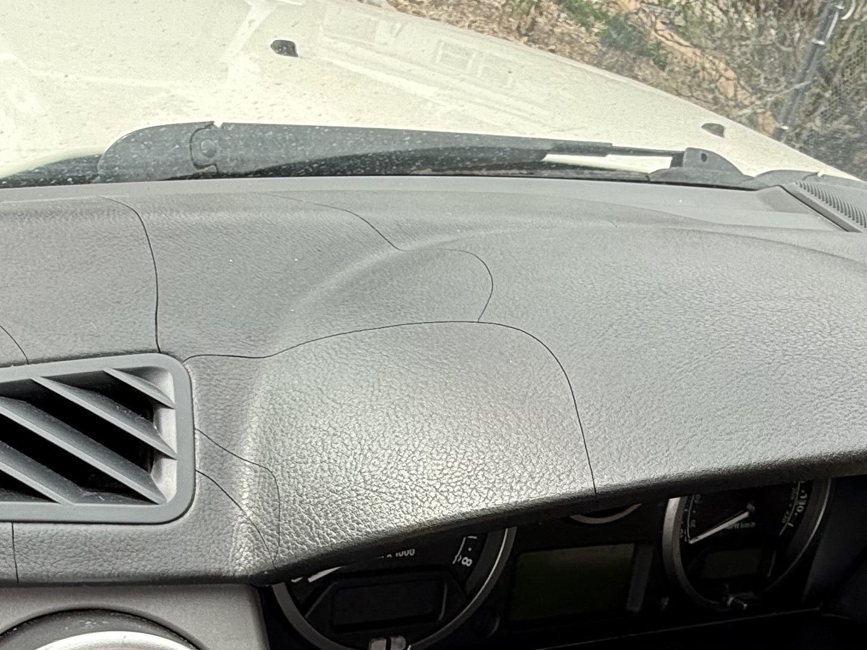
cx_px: 397
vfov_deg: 33.5
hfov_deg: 47.8
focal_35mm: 39
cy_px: 660
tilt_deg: -43.6
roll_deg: -14.0
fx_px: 977
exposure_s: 1/149
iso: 50
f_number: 2.2
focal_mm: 2.22
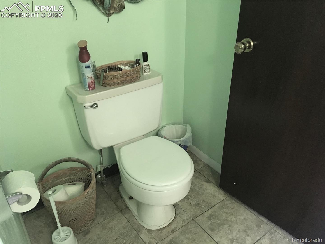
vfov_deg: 48.2
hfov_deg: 61.7
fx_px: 272
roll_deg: +0.7
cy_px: 122
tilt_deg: -30.4
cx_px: 162
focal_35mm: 29
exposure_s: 1/15
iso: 250
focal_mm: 4.15
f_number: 2.2
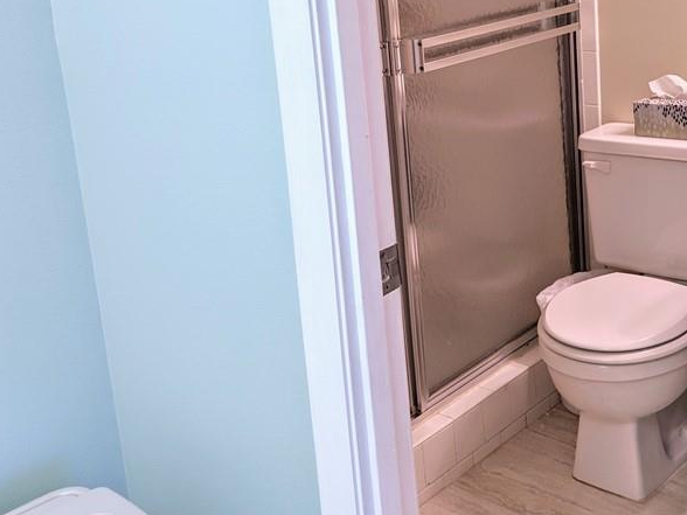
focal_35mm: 47
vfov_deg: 30.0
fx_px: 933
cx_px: 462
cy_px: 86
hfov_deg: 39.9
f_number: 1.8
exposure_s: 1/40
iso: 62
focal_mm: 4.44
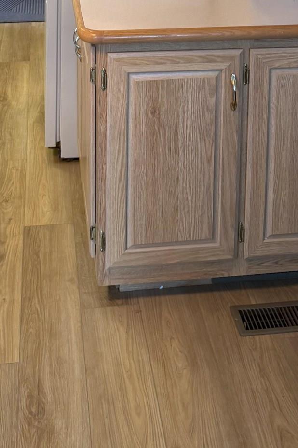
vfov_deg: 28.2
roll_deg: +0.0
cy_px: -92
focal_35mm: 62
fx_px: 770
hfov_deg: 21.9
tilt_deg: -9.6
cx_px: 147
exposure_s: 1/120
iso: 160
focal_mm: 6.76
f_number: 1.78
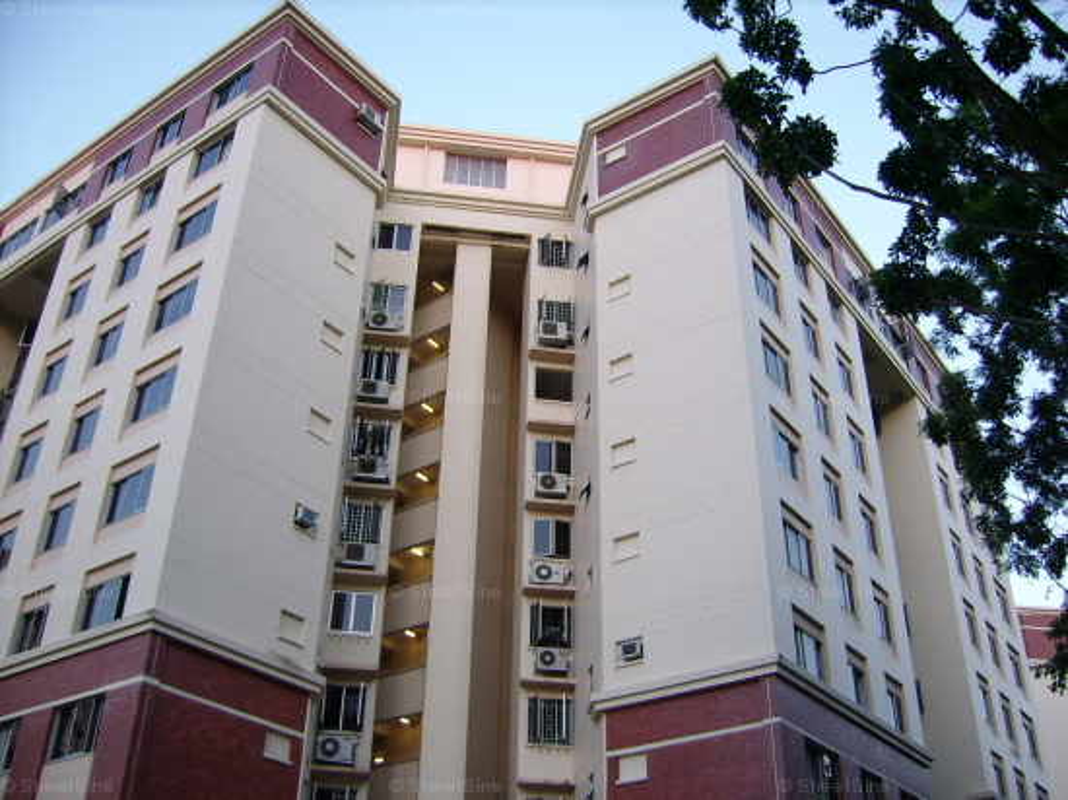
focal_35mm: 35
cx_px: 534
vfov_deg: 40.7
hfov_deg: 52.6
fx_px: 1079
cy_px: 400
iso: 100
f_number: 2.8
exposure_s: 1/92
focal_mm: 5.95
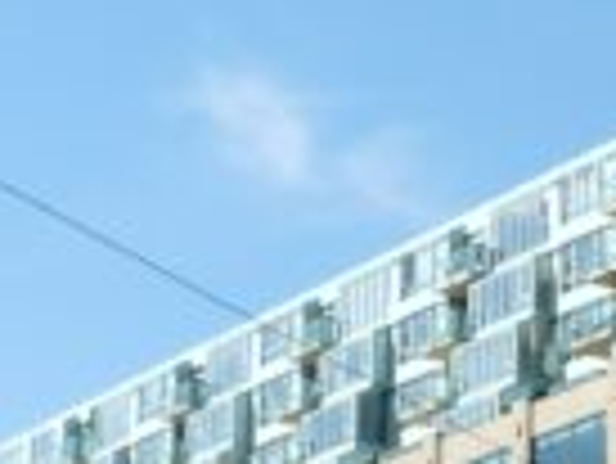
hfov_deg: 11.9
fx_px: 2689
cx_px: 1147
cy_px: 541
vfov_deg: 9.7
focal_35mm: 151
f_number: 5.6
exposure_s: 1/250
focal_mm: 4.8
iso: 100
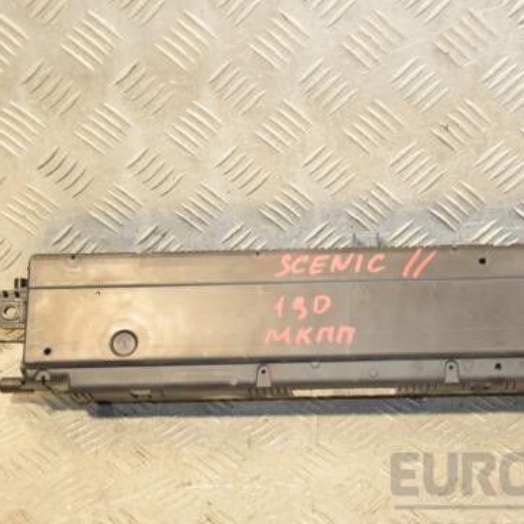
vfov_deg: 24.3
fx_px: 1216
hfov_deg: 24.2
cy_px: 283
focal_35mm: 71
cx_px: 364
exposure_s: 1/160
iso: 800
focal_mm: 34
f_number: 5
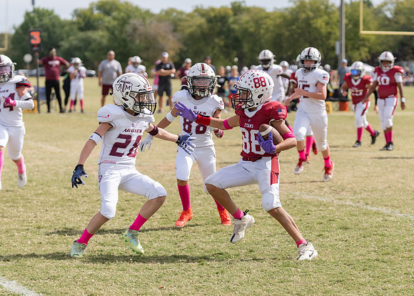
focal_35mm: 151
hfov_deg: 13.3
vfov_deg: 9.5
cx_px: 257
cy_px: 169
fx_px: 1778
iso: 125
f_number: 3.2
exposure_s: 1/2000
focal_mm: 90
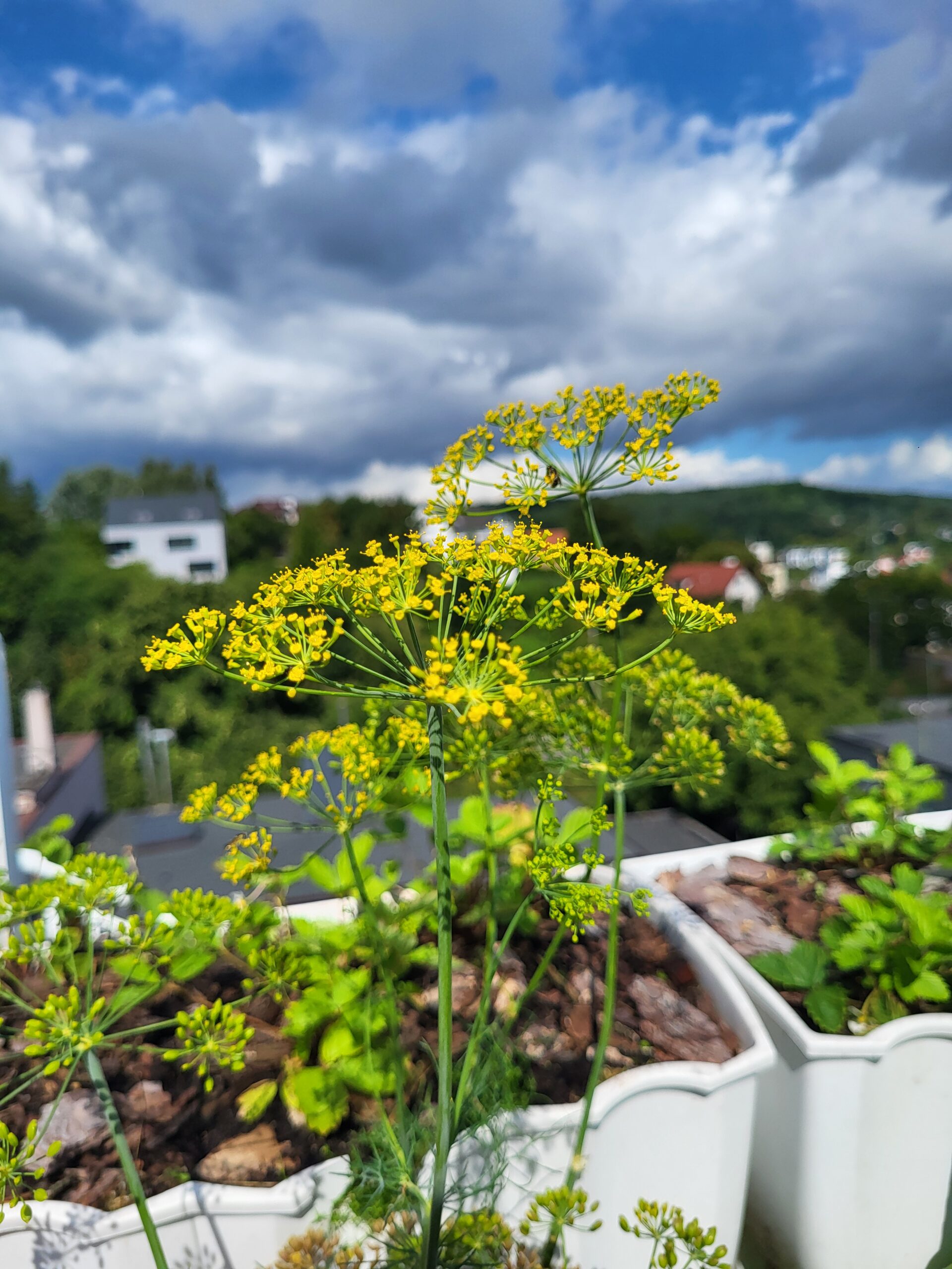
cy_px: 634
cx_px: 476
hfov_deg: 53.1
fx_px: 953
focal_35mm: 26
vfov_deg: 67.3
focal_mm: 5.4
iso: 40
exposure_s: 1/4554
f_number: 1.8
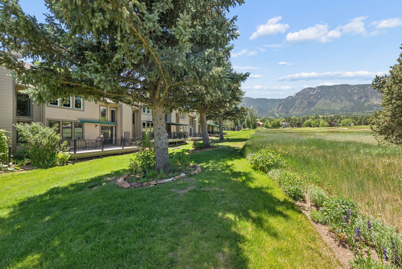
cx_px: 201
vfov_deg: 81.3
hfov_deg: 104.2
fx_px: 156
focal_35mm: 14
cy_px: 134
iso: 400
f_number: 11
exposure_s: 1/160
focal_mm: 14
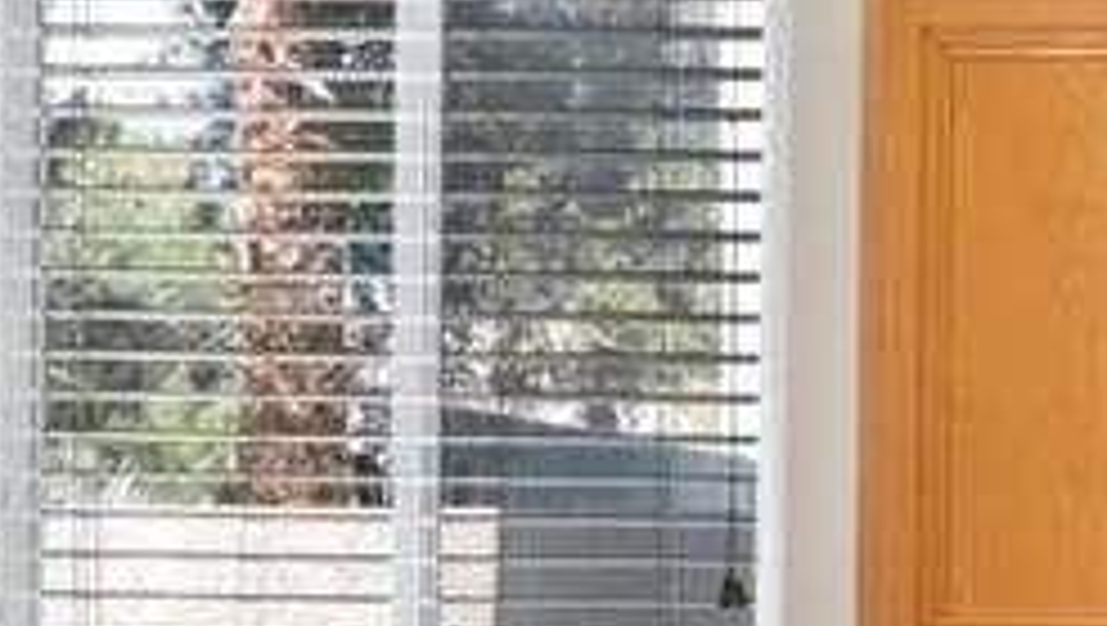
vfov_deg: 8.9
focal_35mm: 135
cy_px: 770
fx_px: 3967
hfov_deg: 14.6
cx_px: 1768
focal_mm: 21
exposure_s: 1/160
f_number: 8
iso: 400
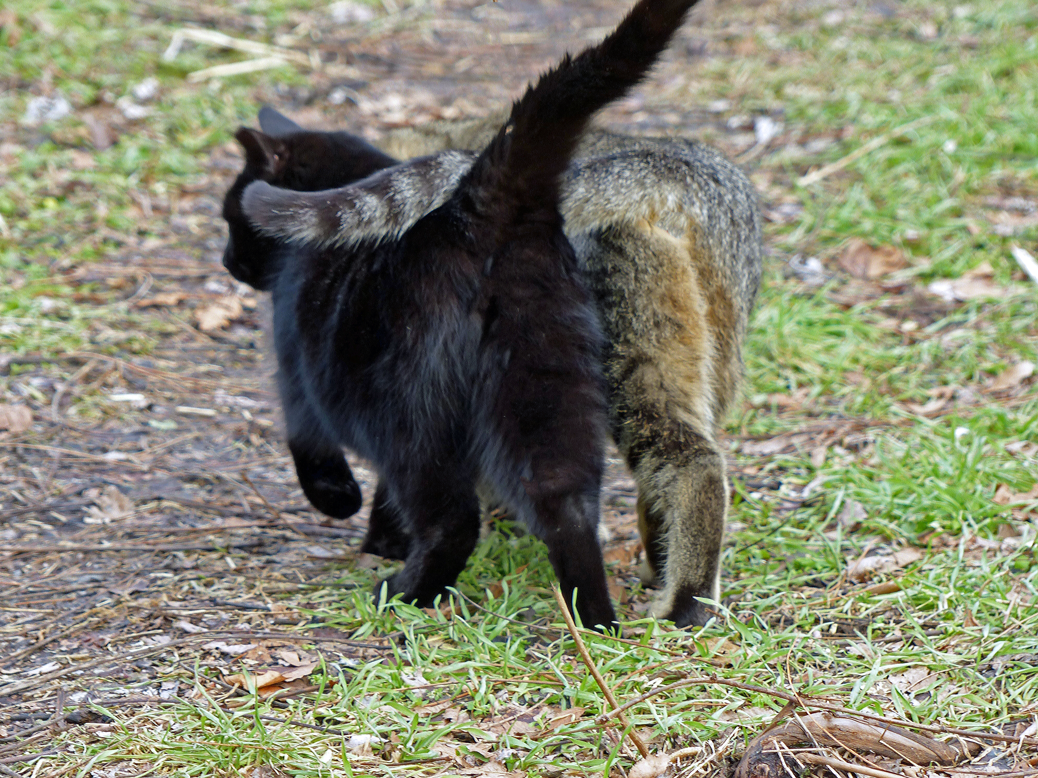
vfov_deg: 4.2
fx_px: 10555
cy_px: 389
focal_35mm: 352
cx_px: 519
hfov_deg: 5.6
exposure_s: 1/125
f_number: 3.2
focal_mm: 63.4
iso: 100
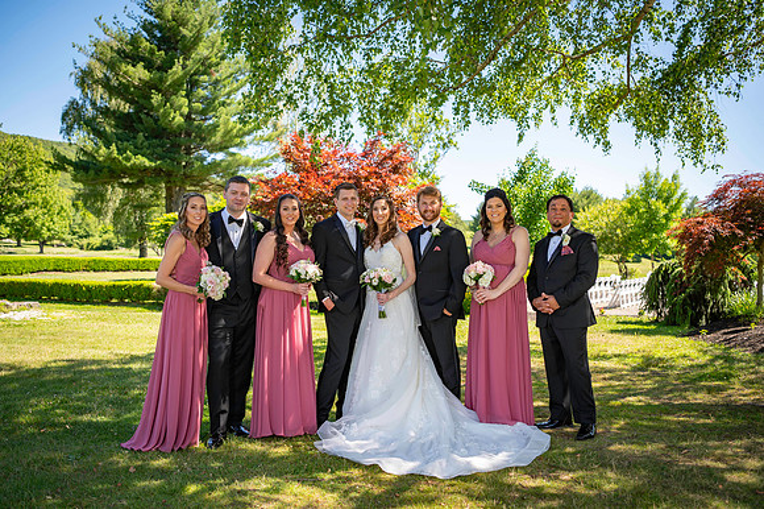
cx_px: 382
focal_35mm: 34
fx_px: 721
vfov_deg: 38.8
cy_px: 254
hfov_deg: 55.8
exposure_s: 1/800
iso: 100
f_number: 3.2
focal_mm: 34
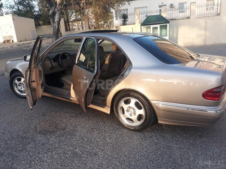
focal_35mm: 27
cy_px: 84
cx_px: 113
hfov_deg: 65.3
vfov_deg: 51.4
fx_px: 176
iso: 40
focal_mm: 3.6
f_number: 1.9
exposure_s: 1/135
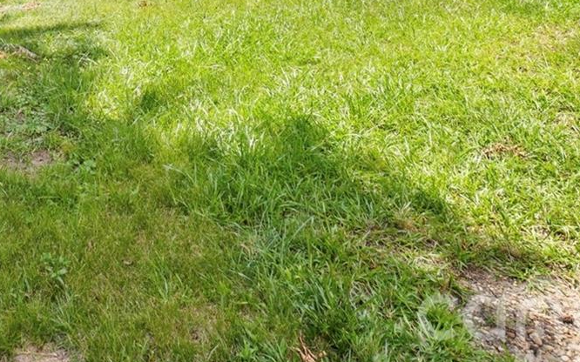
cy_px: -211
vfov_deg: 21.8
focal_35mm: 47
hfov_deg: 39.4
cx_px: 50
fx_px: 743
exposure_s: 1/30
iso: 100
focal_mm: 10
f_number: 7.1
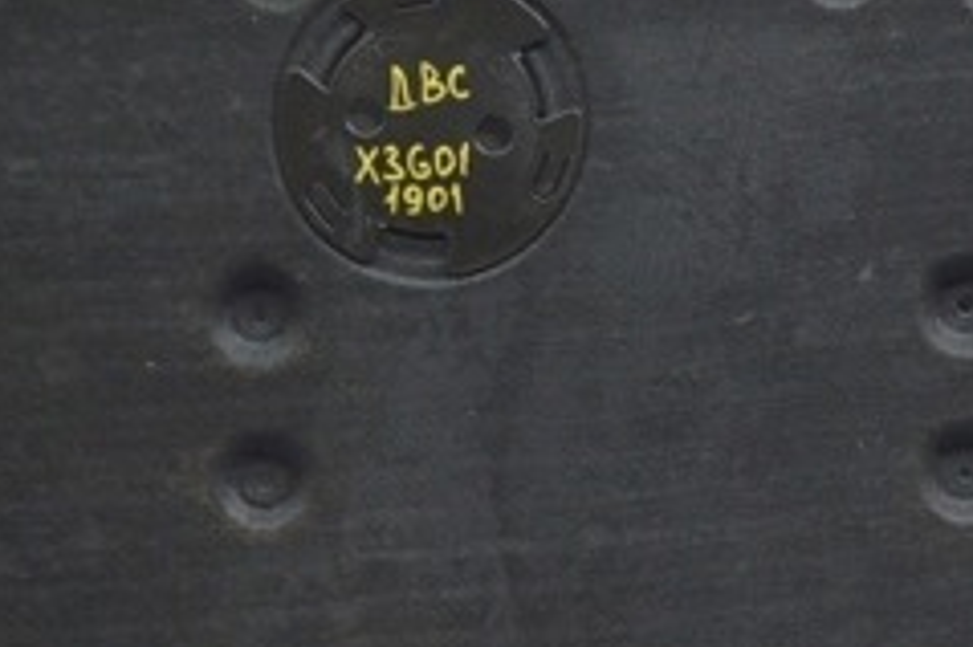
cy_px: 531
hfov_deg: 24.1
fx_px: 2278
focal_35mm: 84
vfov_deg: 16.0
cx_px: 562
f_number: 3.8
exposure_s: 1/40
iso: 400
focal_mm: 21
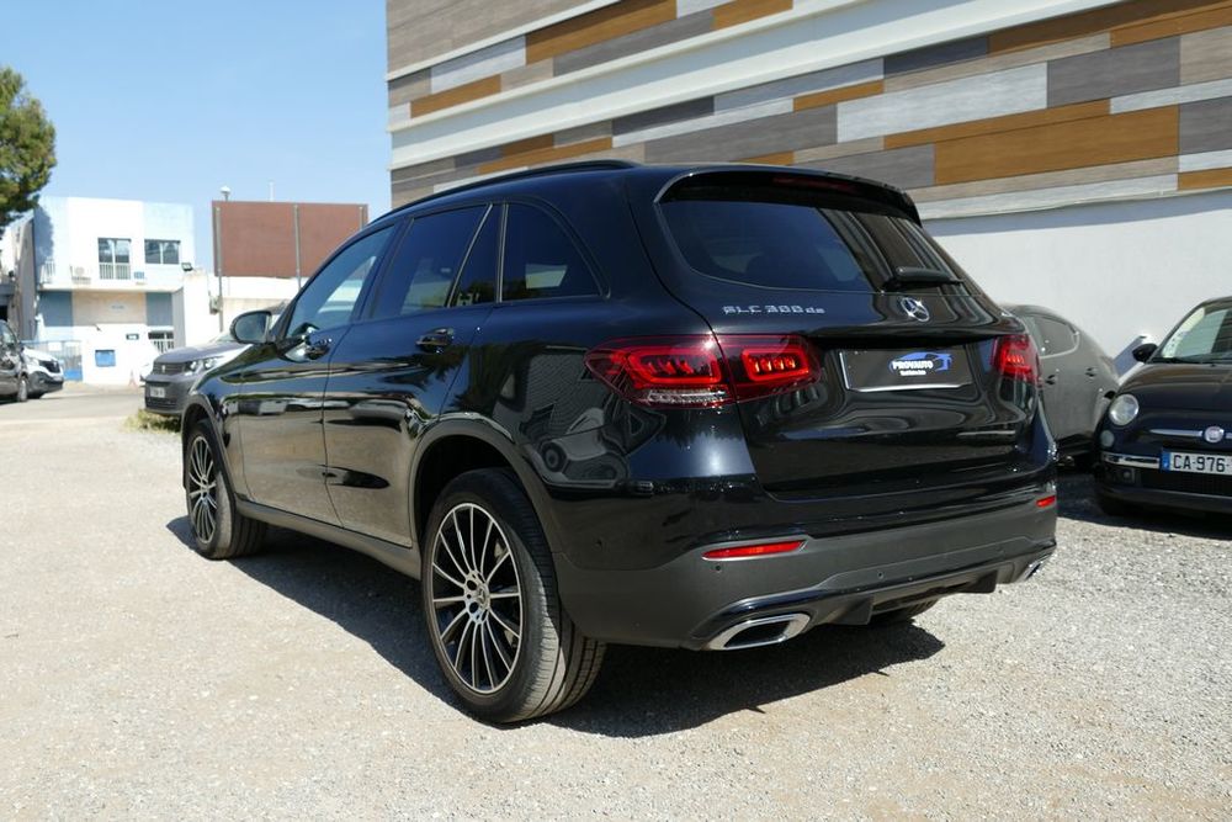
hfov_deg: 61.9
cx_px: 616
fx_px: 1027
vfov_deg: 43.6
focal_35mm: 30
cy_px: 411
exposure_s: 1/1300
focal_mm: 11.1
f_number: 3
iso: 125
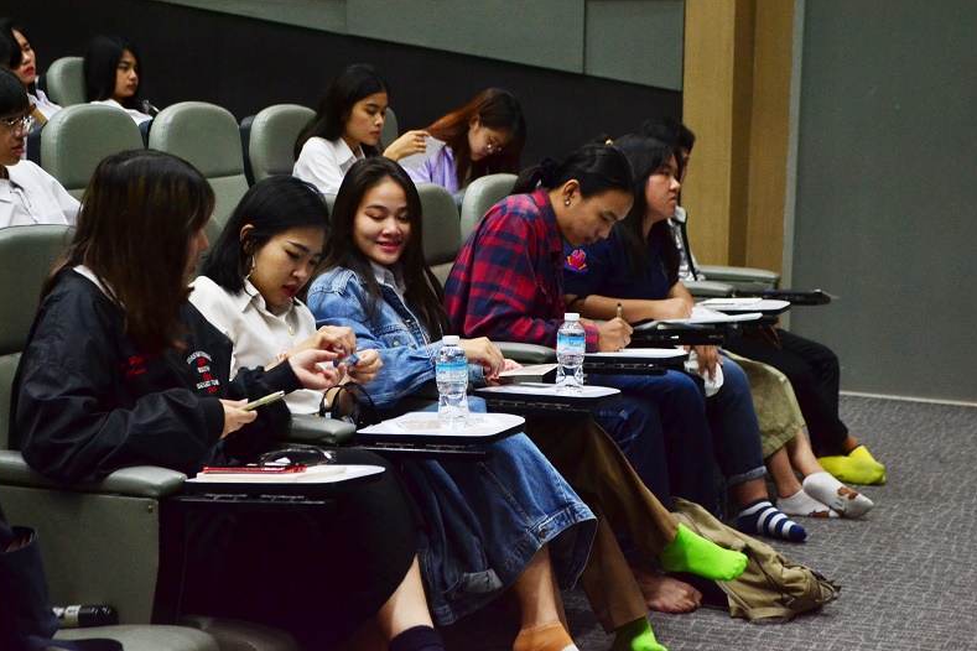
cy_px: 327
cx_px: 485
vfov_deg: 18.7
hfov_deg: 27.7
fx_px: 1981
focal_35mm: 73
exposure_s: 1/30
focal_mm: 48
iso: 1600
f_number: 5.3
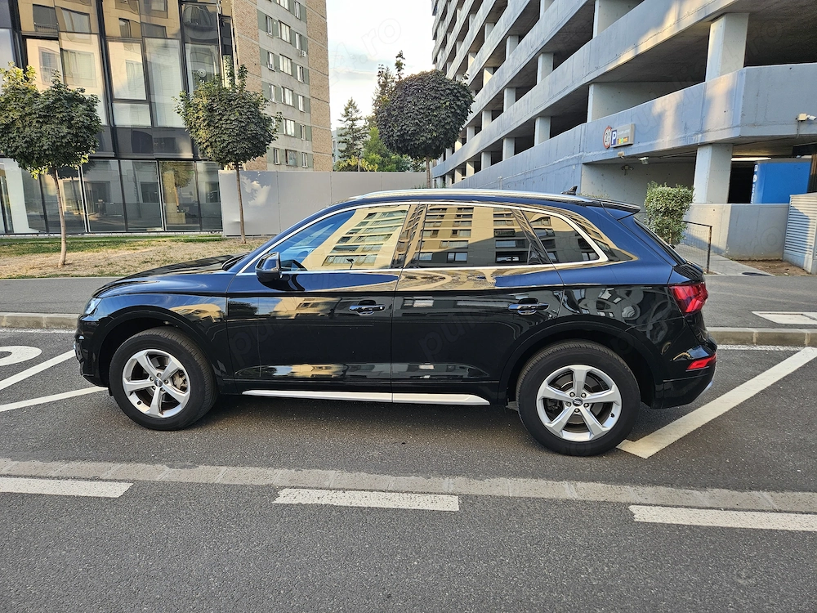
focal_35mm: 23
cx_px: 408
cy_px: 306
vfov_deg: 58.9
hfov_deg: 73.9
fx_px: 543
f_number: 1.8
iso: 40
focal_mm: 5.4
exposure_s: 1/180
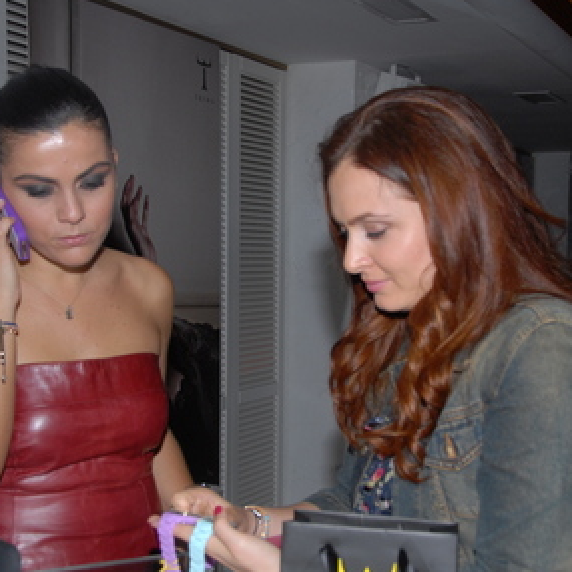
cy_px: 306
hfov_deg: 29.7
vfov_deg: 29.7
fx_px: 1079
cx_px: 289
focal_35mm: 58
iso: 400
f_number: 5.6
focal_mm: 27
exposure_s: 1/60
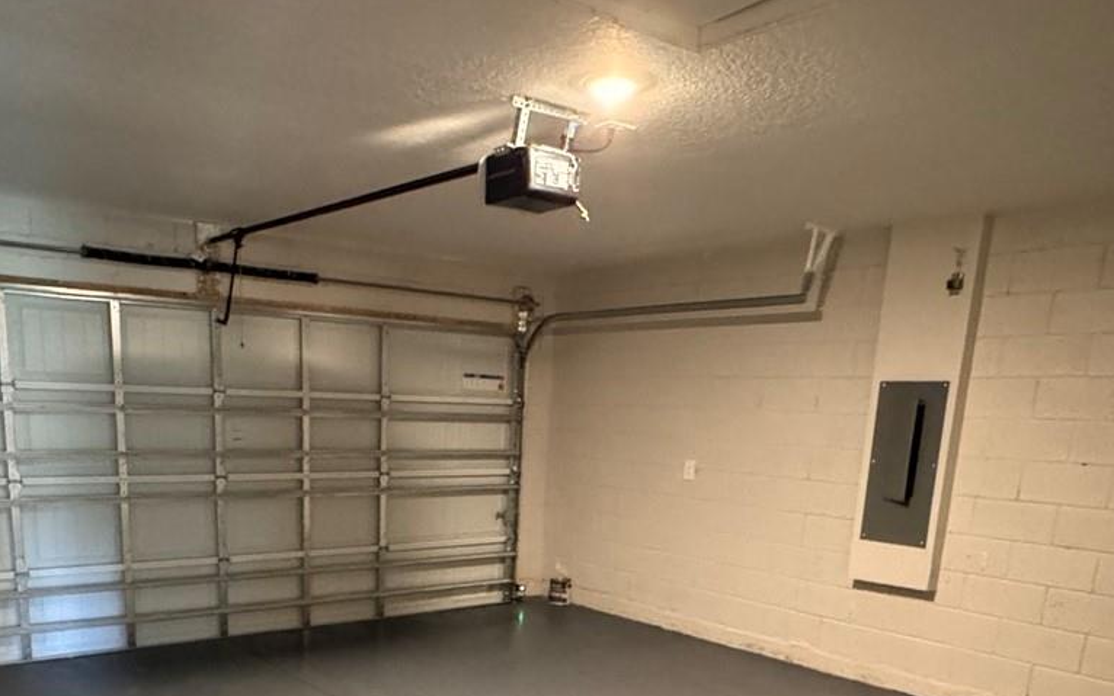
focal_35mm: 31
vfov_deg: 37.9
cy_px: 625
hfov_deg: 60.9
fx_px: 941
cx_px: 462
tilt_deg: -13.6
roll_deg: -2.3
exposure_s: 1/40
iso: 1600
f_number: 2.2
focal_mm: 2.22
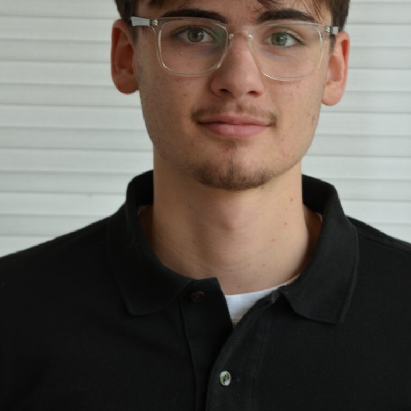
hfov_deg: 9.1
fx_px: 2593
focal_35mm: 193
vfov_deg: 9.1
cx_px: 205
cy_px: 137
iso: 640
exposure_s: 1/30
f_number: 5.6
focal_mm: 100
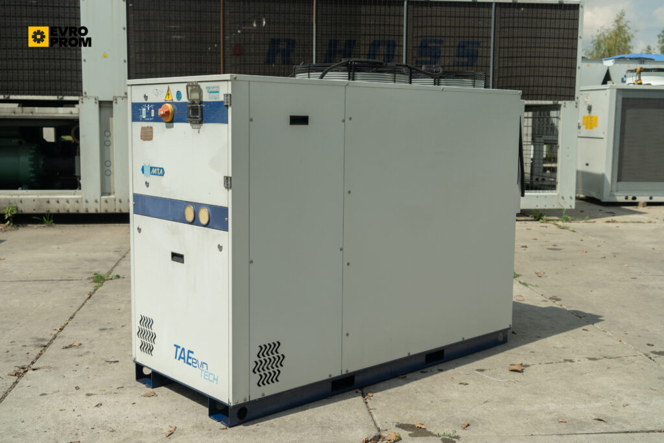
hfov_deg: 47.4
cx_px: 332
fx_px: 756
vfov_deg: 32.6
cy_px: 222
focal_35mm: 41
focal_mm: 41
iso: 125
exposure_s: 1/500
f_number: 5.6
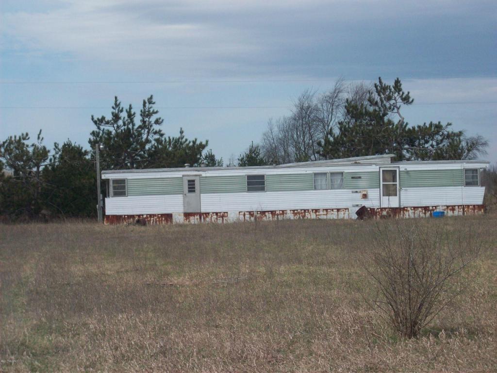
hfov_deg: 17.7
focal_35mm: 111
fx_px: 1594
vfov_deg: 13.3
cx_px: 248
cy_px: 186
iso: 80
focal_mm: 18.6
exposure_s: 1/210
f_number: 10.4
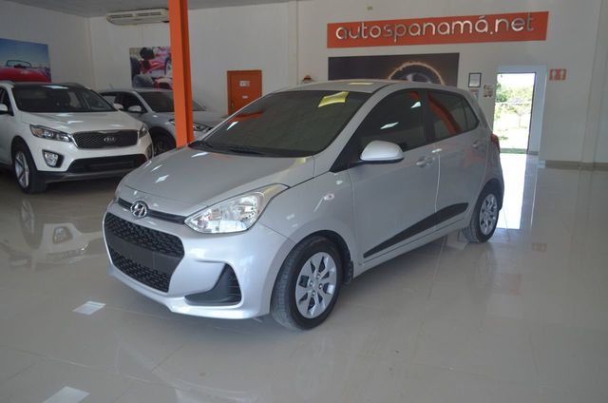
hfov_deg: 67.5
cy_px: 202
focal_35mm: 27
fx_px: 455
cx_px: 304
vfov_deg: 47.7
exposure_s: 1/320
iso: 500
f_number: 3.5
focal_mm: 18
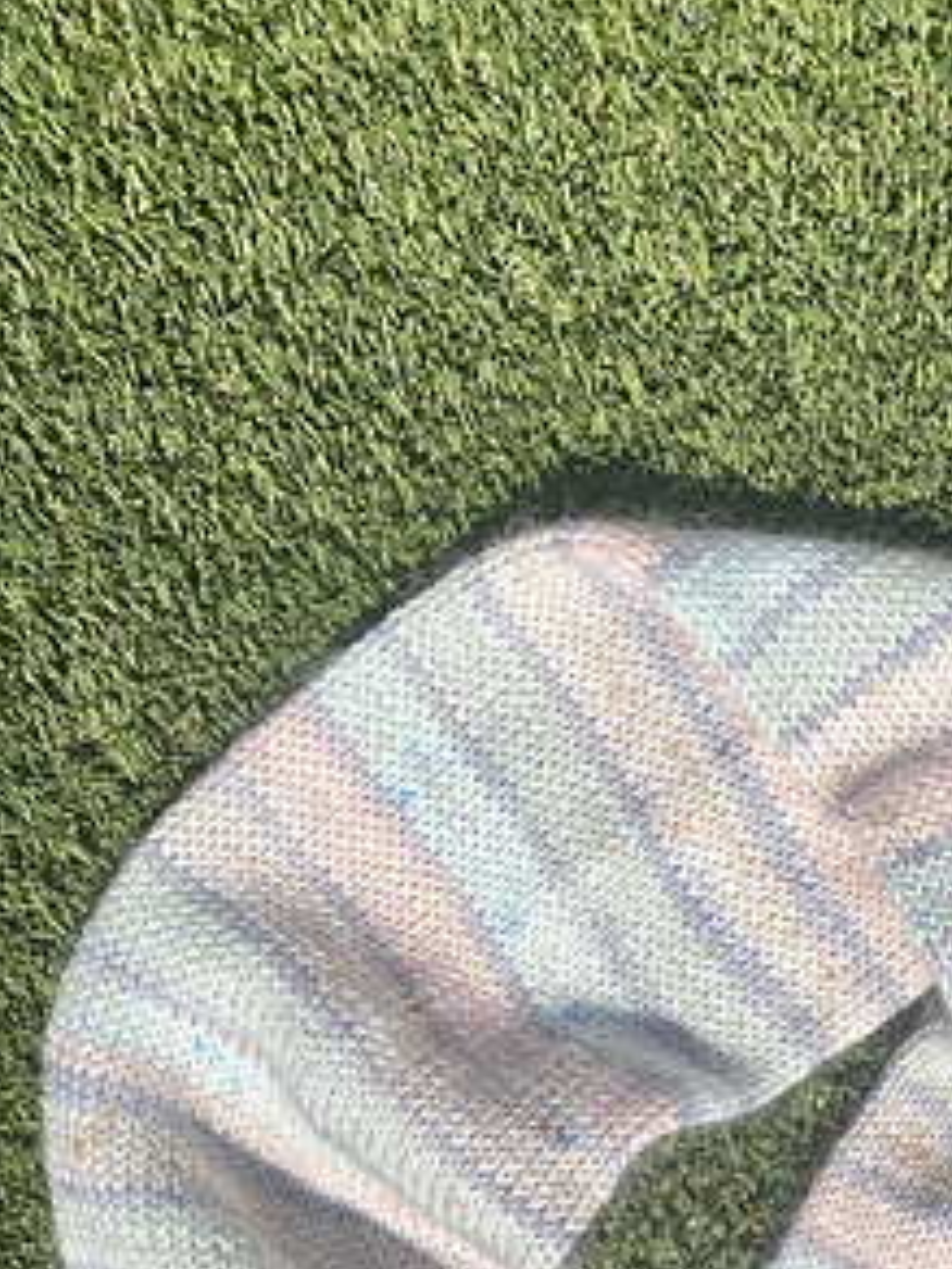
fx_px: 2090
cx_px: 748
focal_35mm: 57
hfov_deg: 25.3
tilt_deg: -78.2
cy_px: 1378
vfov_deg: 30.4
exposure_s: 1/6757
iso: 32
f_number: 1.8
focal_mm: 4.25
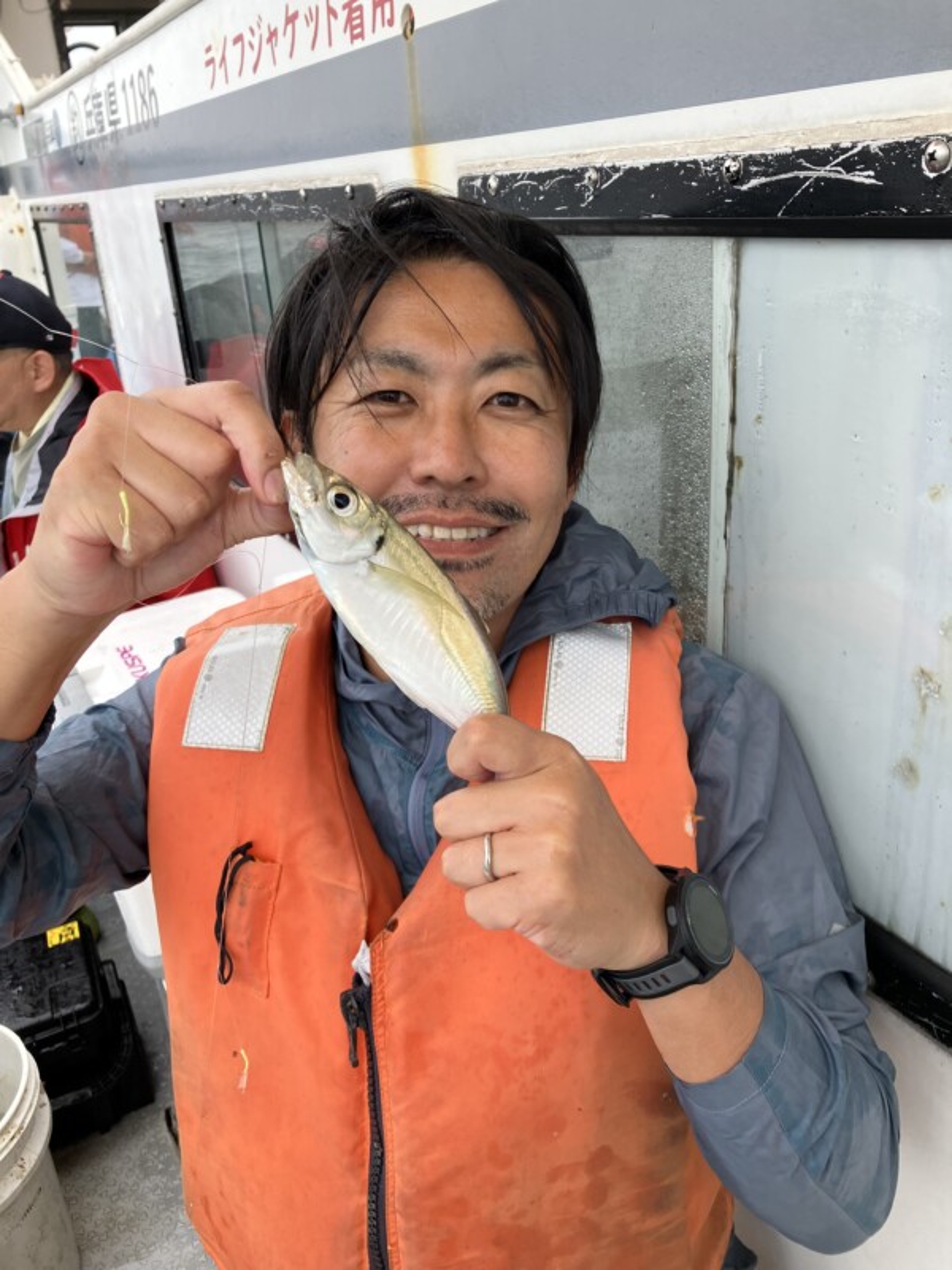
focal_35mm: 28
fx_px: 1027
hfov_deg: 49.7
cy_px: 635
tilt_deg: -24.3
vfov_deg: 63.4
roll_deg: +2.4
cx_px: 476
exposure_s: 1/121
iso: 25
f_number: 1.8
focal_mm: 3.99
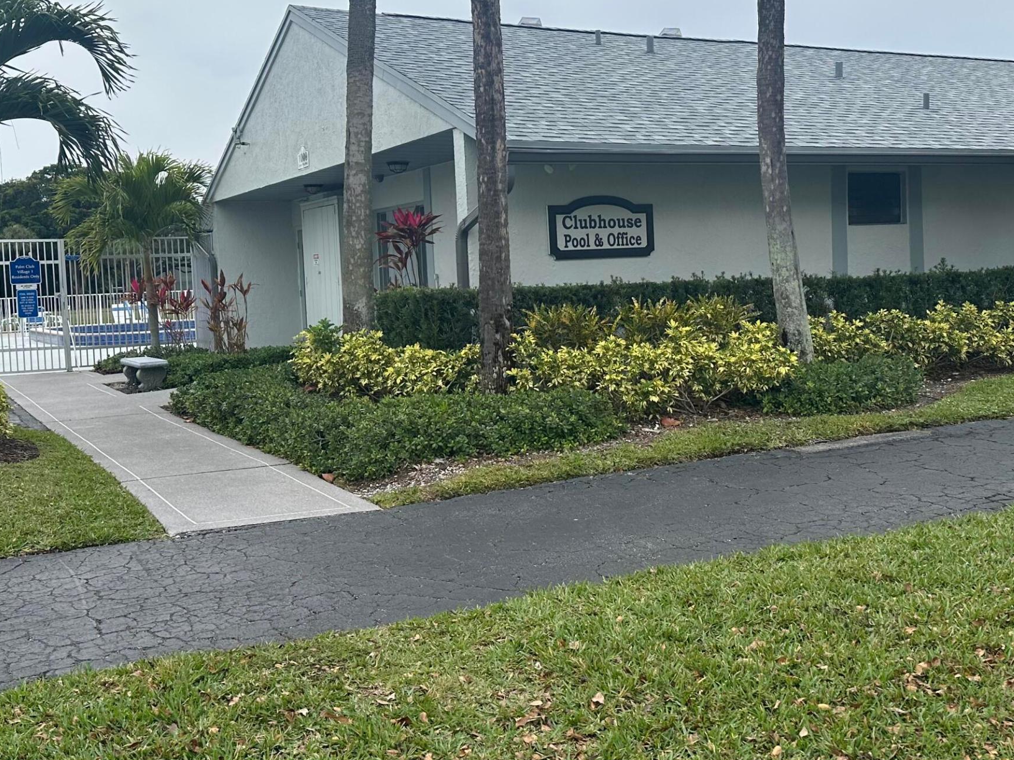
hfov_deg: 46.8
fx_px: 1172
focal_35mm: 40
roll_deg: +2.8
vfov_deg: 35.9
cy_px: 313
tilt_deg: -1.2
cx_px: 547
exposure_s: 1/1664
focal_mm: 6.86
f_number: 1.78
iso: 80
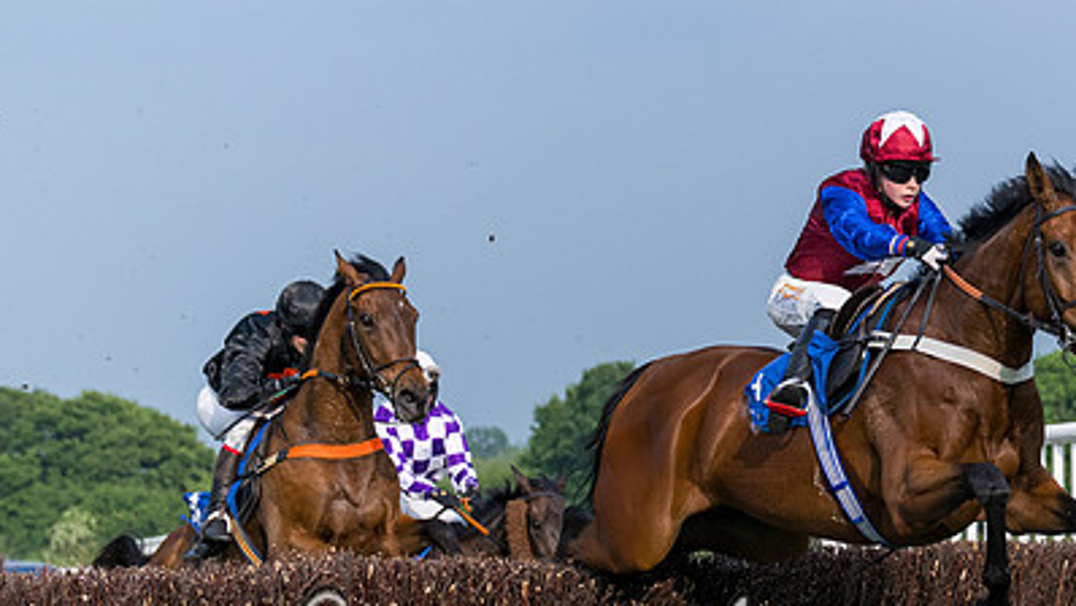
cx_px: 844
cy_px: 481
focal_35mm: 167
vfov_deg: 7.3
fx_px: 4765
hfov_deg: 12.8
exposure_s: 1/4000
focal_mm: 70
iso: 400
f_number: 4
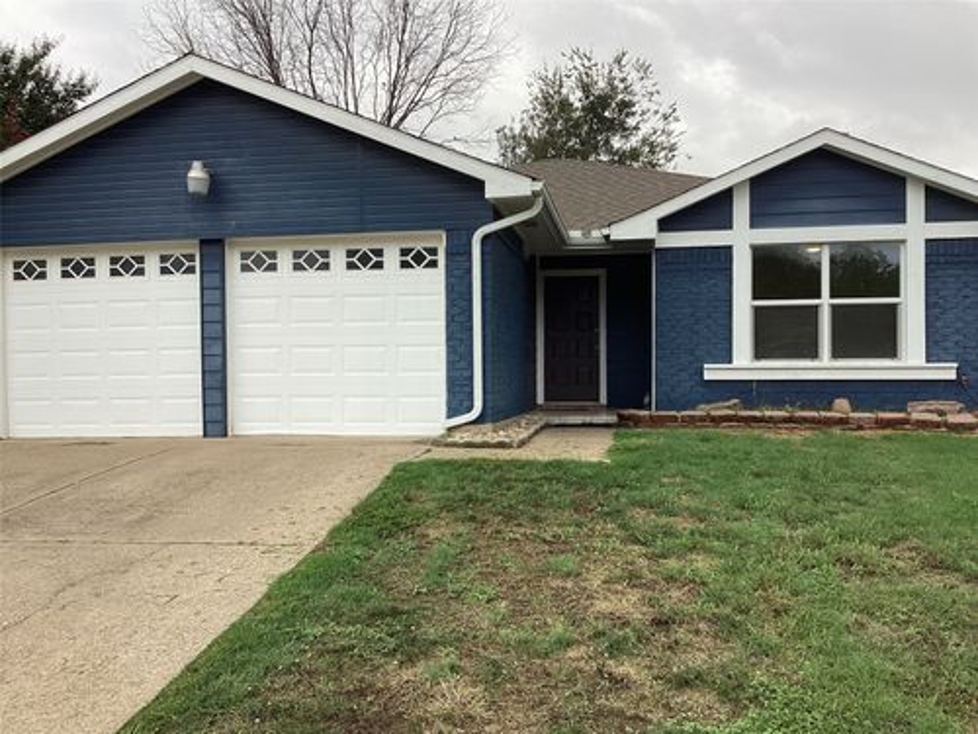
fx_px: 876
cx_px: 489
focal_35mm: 31
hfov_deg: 58.4
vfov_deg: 45.4
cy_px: 367
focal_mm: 3.3
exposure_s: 1/174
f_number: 2.4
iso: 25
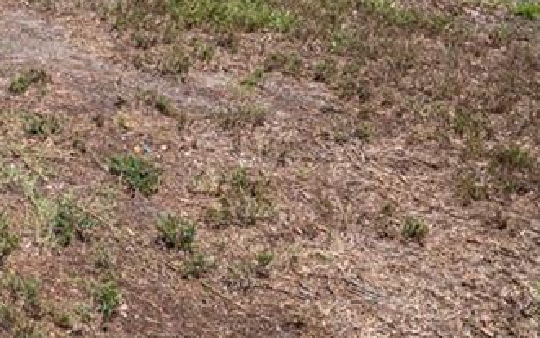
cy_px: -316
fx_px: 1016
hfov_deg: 23.7
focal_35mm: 69
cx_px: -268
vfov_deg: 15.5
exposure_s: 1/1000
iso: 250
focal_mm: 14
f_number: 7.1
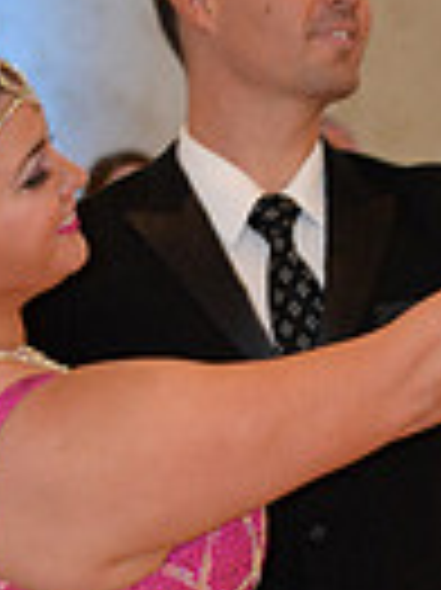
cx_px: 83
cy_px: 815
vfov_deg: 4.9
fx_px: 6891
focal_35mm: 405
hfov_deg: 3.7
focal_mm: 95
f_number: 5.6
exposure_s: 1/250
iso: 3200
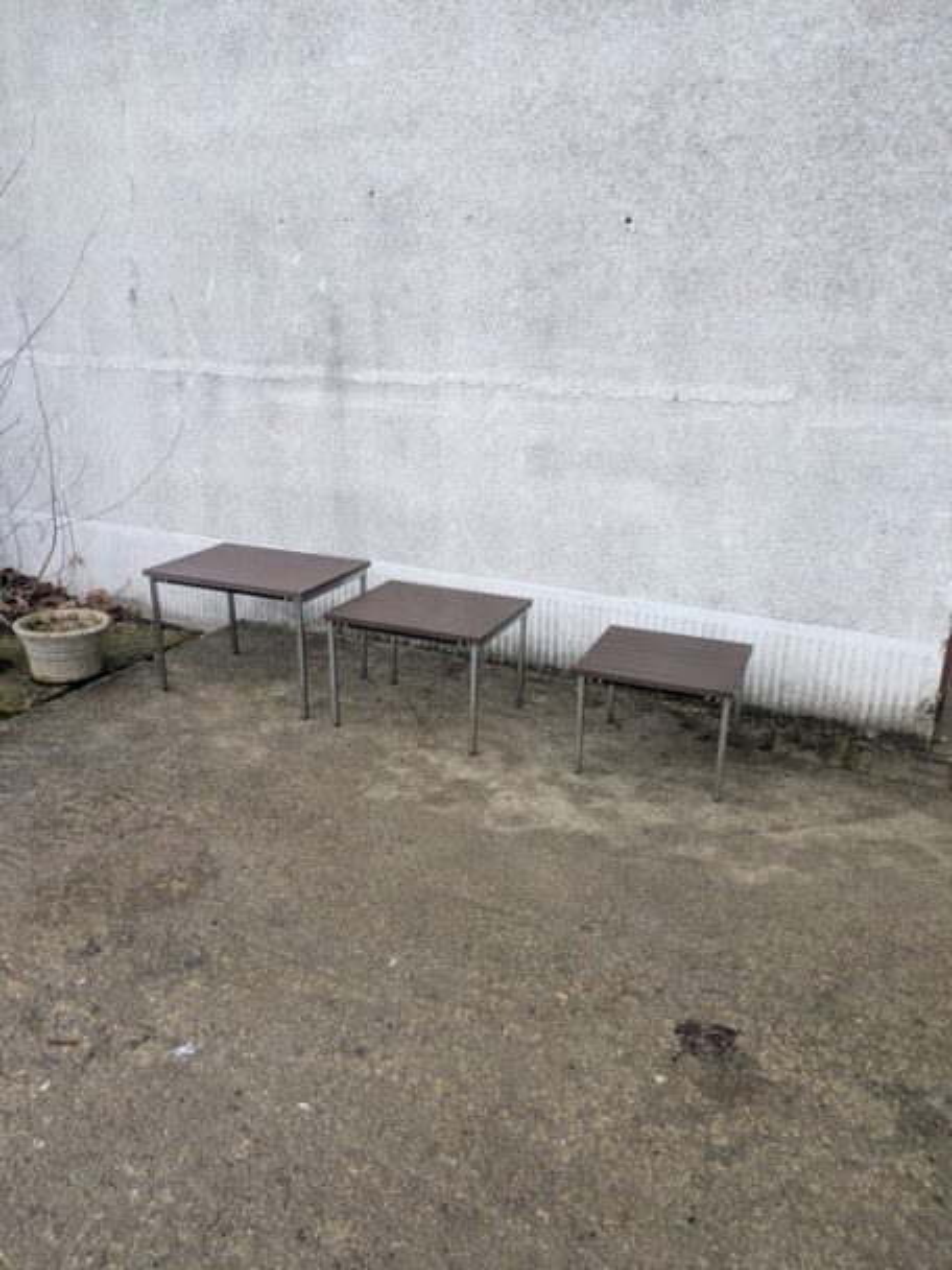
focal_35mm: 25
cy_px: 635
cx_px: 476
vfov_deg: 69.4
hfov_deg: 54.9
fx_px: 917
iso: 136
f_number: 1.89
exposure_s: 1/312
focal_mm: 5.43
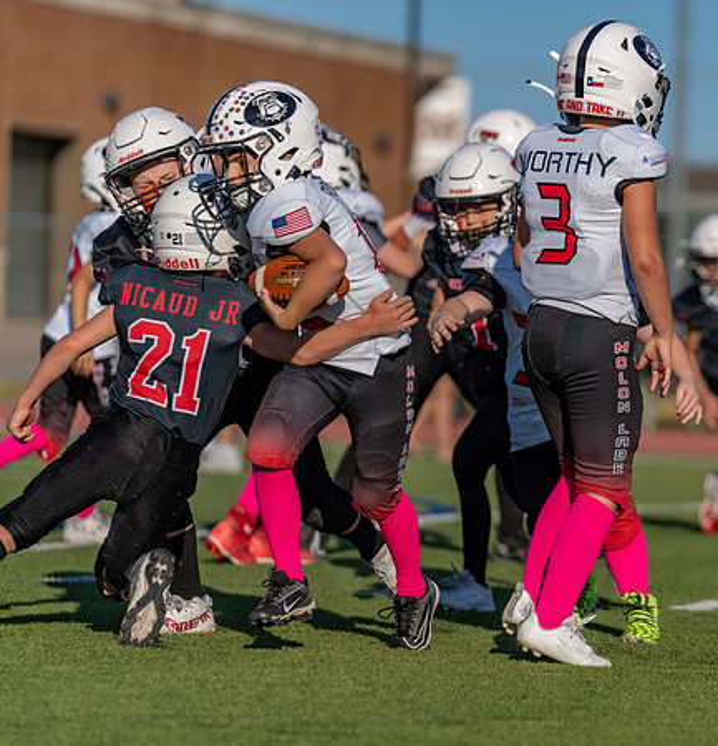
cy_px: 373
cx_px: 560
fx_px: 6560
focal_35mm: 274
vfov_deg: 6.5
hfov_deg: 6.3
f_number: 3.5
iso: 100
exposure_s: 1/2000
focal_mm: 200
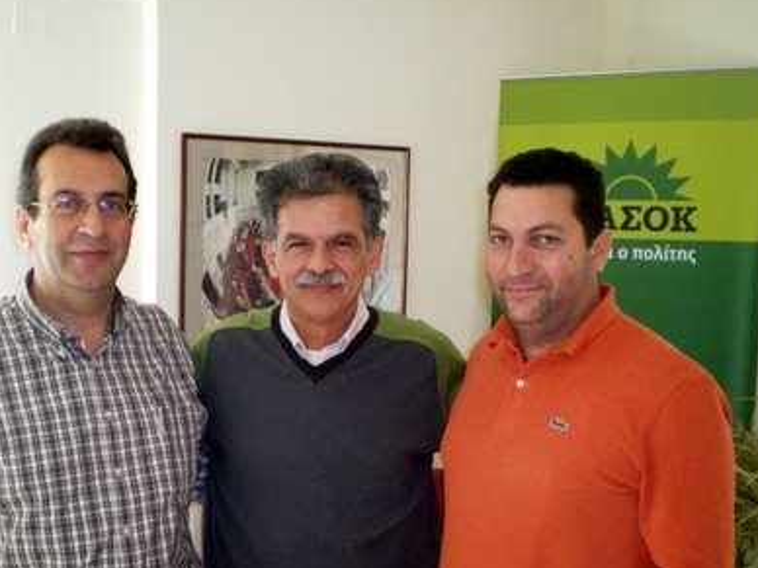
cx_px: 320
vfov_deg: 30.2
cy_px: 314
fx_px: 1051
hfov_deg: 39.6
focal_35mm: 48
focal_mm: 6.3
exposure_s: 1/50
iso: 400
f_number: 3.1
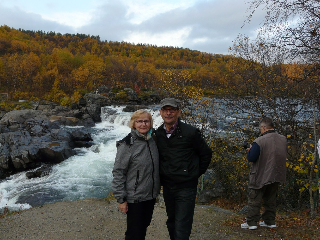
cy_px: 120
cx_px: 160
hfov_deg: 55.3
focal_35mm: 33
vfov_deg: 43.0
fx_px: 305
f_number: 4.5
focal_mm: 5.5
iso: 100
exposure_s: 1/200
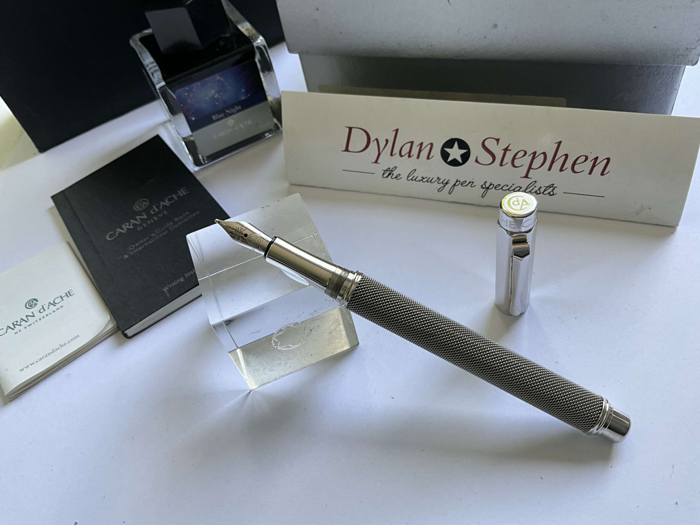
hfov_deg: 61.7
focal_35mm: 29
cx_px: 350
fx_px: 586
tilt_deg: -50.3
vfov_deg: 48.2
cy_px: 262
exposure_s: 1/122
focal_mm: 3
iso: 40
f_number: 1.8
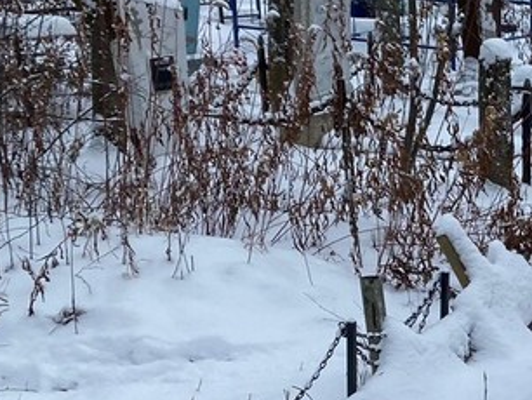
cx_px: 838
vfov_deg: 16.5
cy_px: 433
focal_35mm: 87
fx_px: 1338
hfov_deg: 19.2
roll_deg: -1.1
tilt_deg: -18.1
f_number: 1.8
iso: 32
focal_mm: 4.25
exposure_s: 1/1053
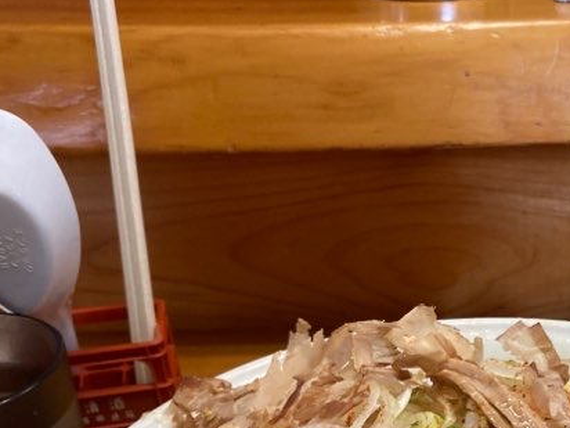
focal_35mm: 68
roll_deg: +0.5
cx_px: 570
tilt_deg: -36.5
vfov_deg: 20.6
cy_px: 471
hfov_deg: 27.0
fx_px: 1120
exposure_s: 1/60
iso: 80
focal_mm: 3.99
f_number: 1.8
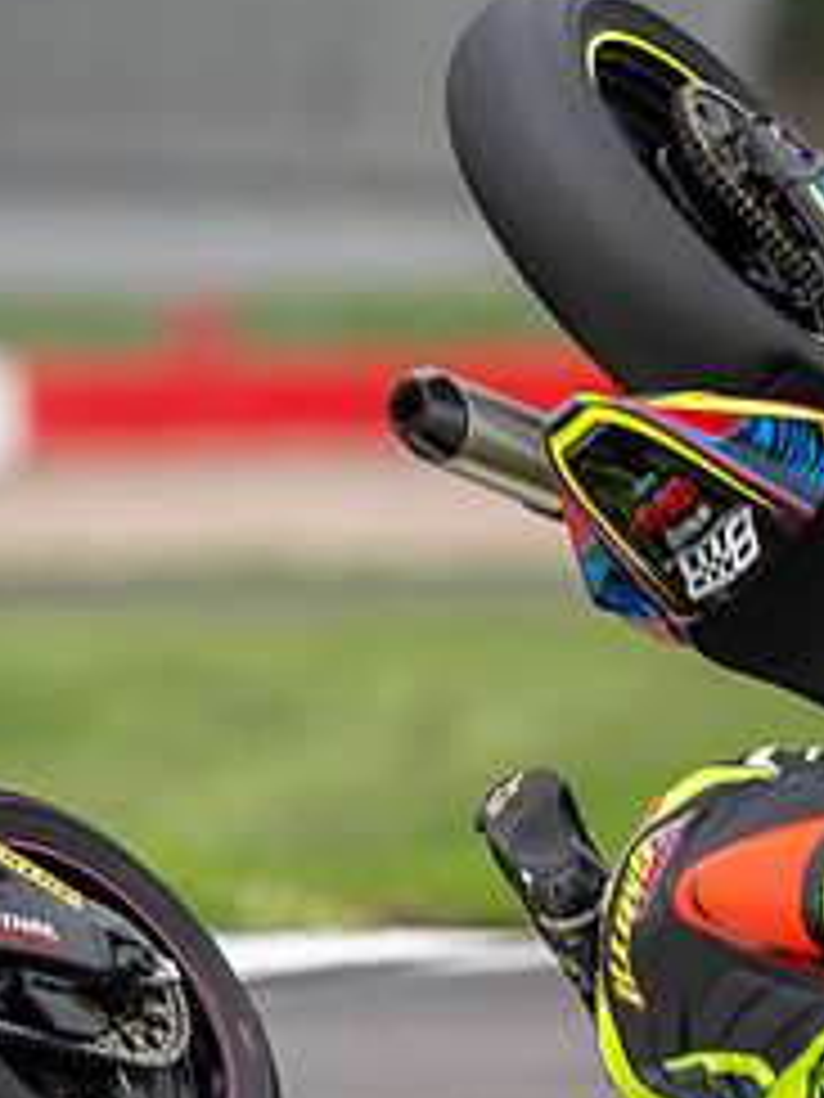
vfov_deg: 1.3
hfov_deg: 1.0
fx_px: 48148
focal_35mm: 1517
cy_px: 569
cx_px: 1351
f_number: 6.3
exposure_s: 1/500
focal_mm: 600
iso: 250
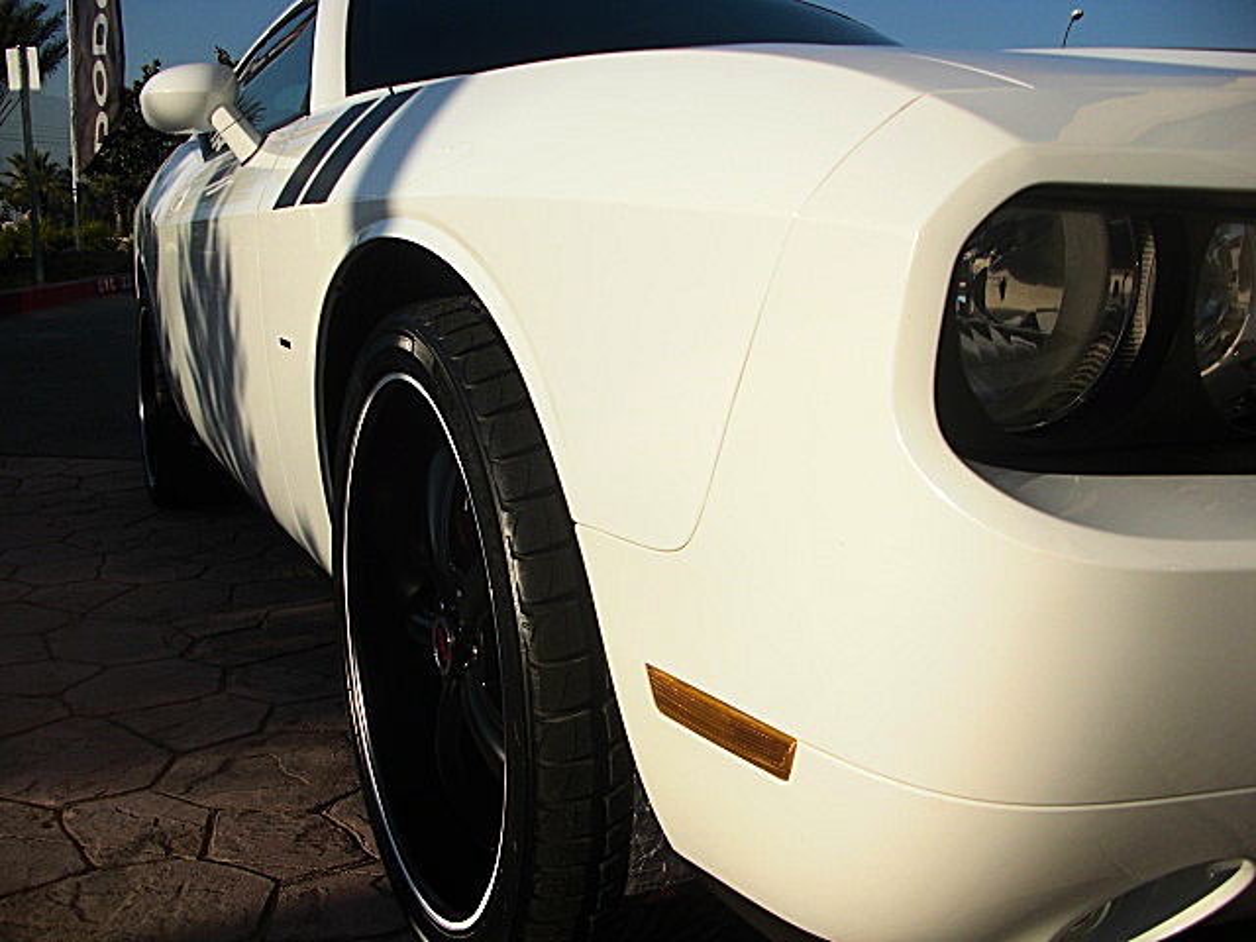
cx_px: 628
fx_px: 1306
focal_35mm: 36
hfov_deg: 51.4
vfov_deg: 39.7
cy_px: 471
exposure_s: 1/160
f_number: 7.9
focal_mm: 6.3
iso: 50
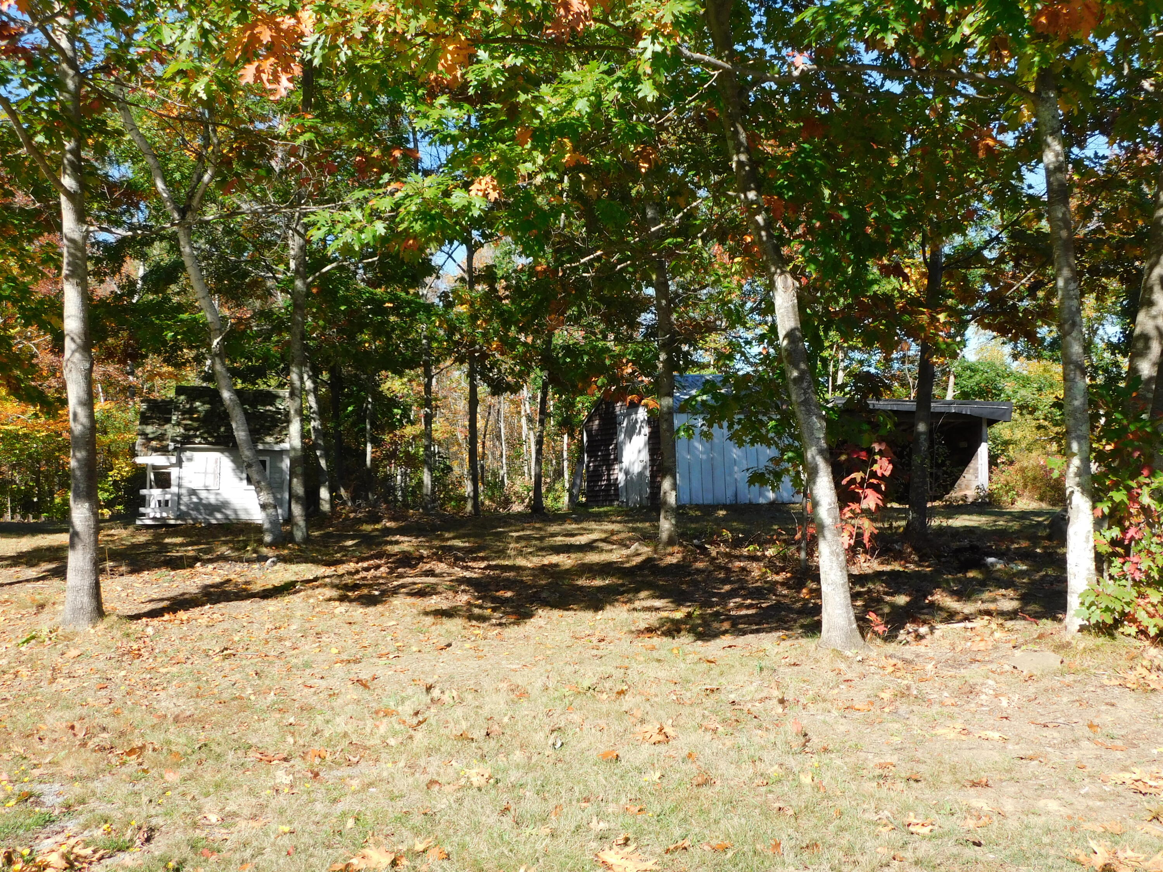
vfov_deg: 39.7
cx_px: 582
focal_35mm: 36
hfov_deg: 51.4
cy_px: 436
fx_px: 1209
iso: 125
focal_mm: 6.3
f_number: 3.5
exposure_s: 1/500
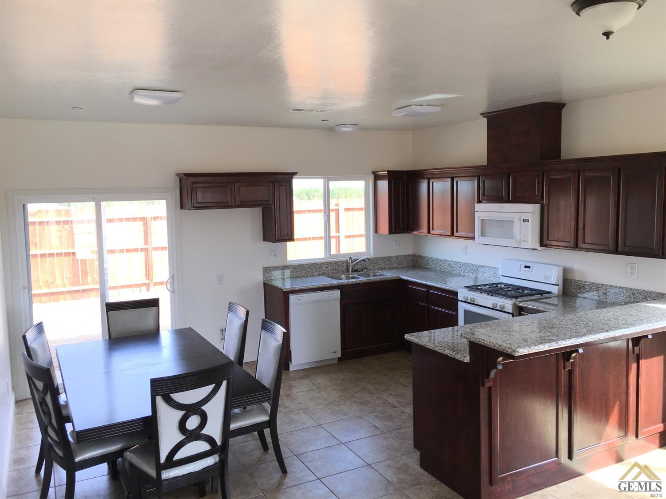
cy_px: 250
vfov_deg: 48.2
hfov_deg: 61.7
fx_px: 558
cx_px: 333
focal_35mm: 29
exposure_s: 1/120
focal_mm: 4.15
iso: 25
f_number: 2.2
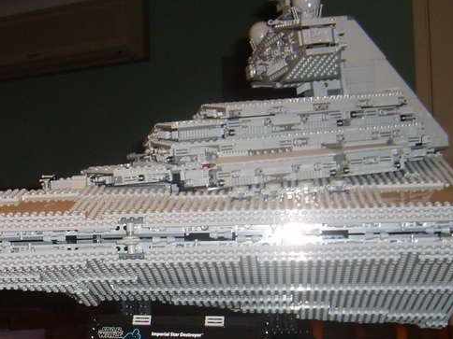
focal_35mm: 74
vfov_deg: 19.9
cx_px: 29
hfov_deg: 25.4
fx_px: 968
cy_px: 216
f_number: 2.8
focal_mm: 5.8
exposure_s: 1/45
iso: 100
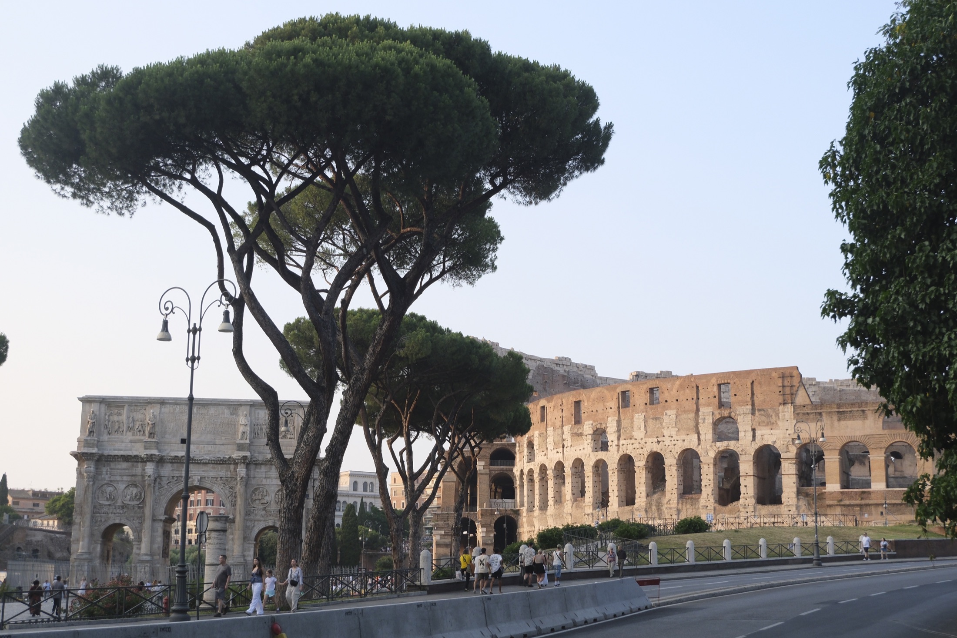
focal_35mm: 47
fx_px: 1249
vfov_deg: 28.6
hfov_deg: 41.9
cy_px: 319
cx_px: 478
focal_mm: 31.4
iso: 1000
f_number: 4.7
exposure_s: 1/1000
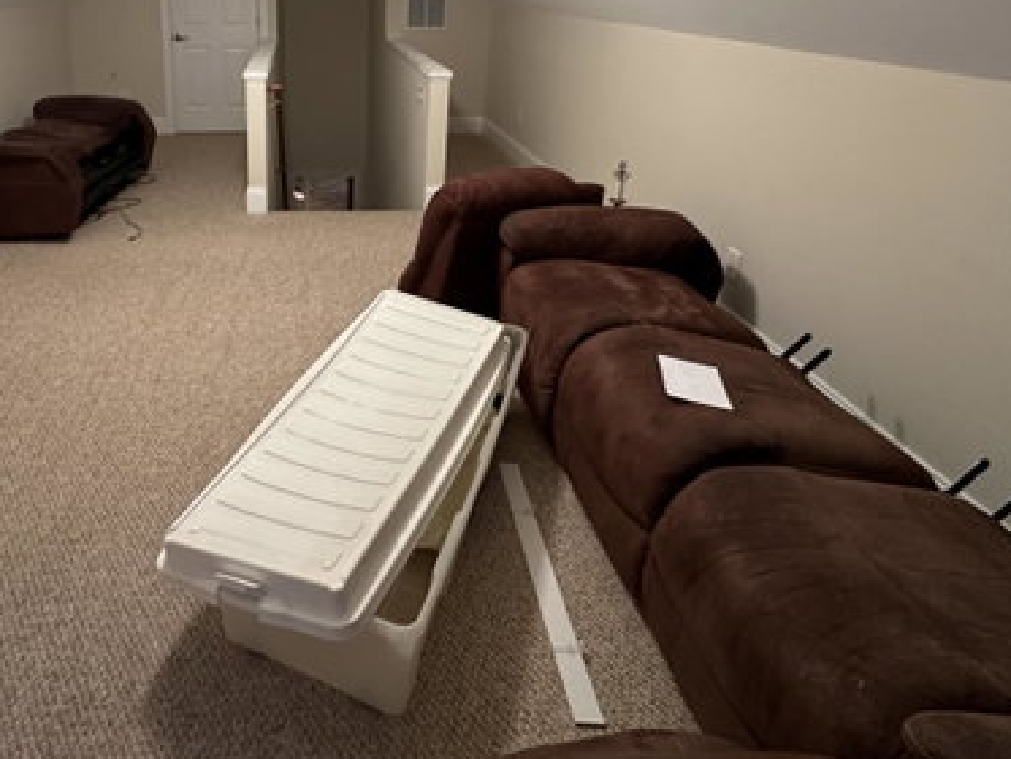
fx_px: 701
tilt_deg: -12.9
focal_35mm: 24
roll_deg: +1.3
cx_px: 335
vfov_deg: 53.4
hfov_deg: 69.5
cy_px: 160
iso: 320
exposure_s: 1/60
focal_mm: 2.22
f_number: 2.2
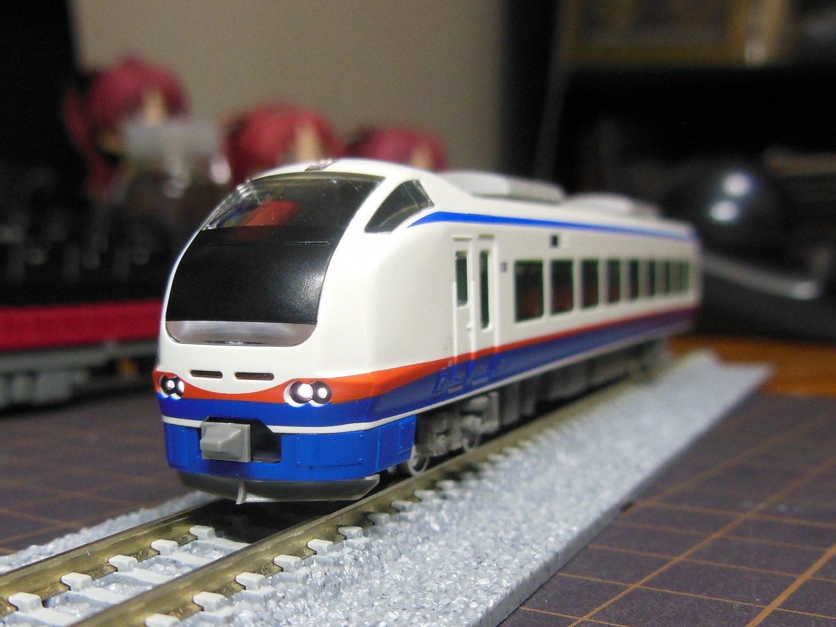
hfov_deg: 54.0
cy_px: 314
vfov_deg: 41.8
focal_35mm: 34
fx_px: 821
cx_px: 418
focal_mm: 6
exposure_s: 1/15
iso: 400
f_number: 3.9
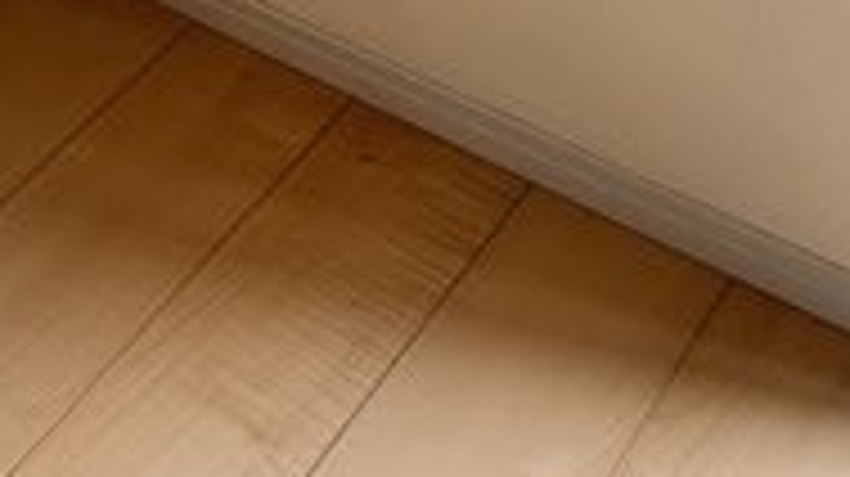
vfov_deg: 14.0
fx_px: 1869
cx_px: 81
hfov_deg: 24.8
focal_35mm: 83
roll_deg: +0.7
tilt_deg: -35.9
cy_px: -117
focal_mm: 6.86
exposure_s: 1/816
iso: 80
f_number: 1.78
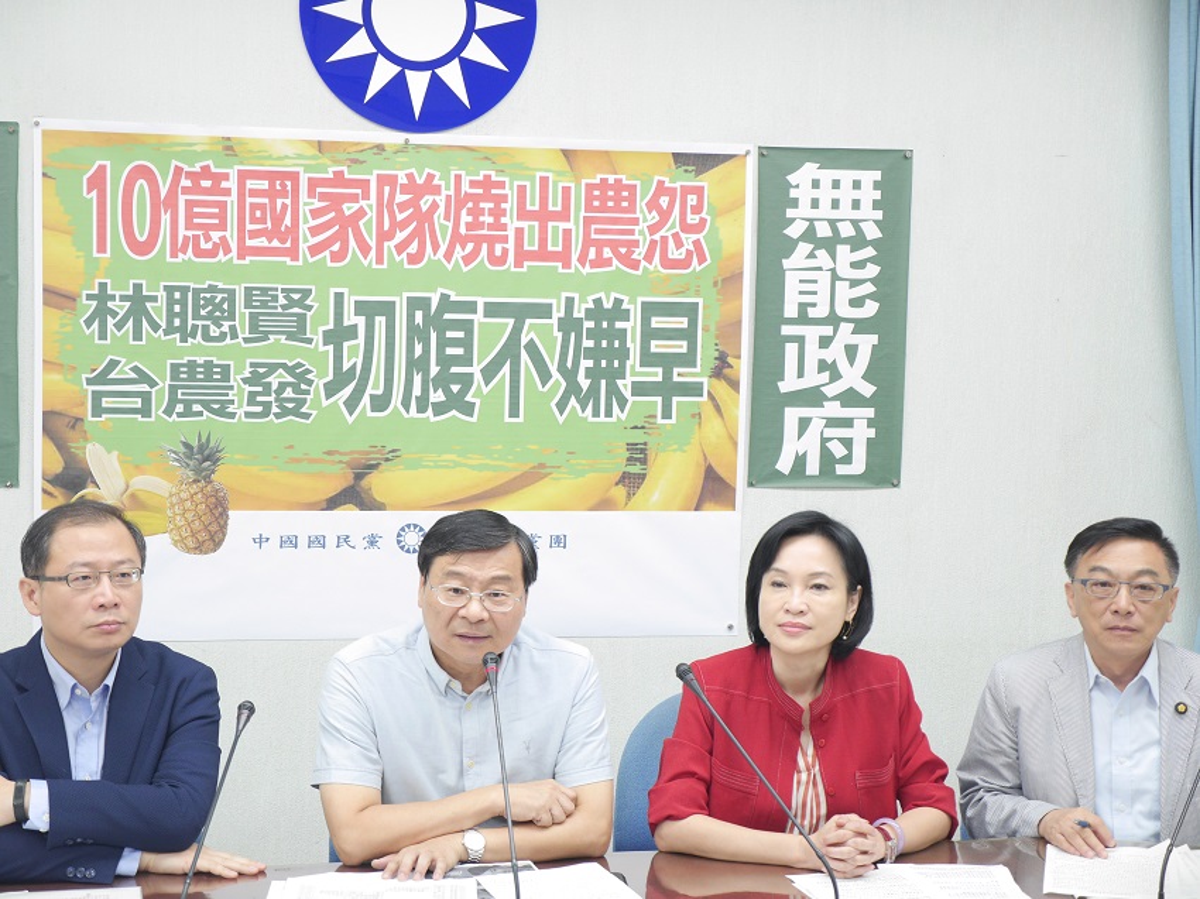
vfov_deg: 22.9
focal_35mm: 64
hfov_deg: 30.3
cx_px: 600
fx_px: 2218
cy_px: 450
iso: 500
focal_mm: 32
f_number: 2.8
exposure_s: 1/60
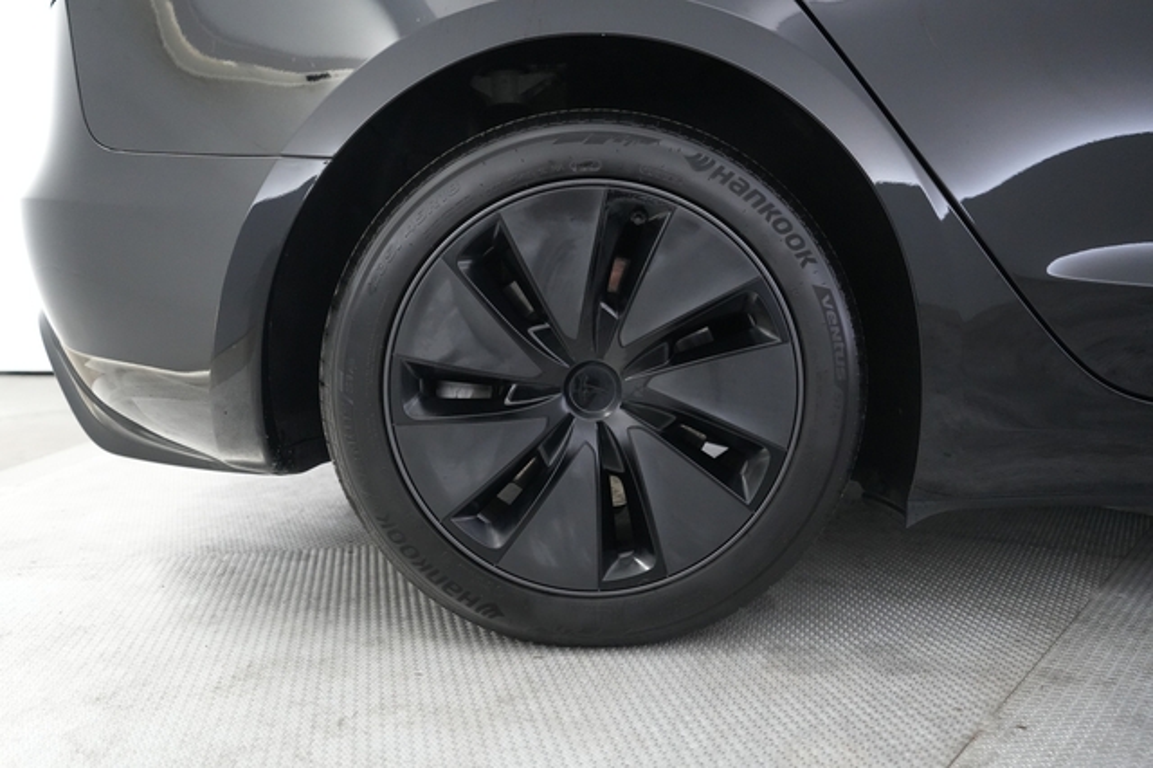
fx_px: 896
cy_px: 384
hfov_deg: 65.5
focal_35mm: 28
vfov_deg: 46.4
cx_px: 576
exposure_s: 1/160
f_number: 2.8
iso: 6400
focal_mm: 28
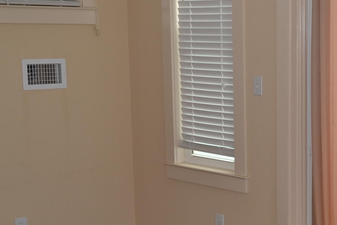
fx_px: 665
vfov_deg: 19.1
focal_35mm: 71
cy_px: 148
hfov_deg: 26.9
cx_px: 337
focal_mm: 18
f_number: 4
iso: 100
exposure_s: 1/200
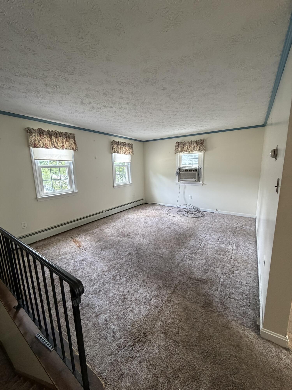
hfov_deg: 85.7
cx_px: 146
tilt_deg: -10.3
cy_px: 195
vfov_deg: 102.1
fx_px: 157
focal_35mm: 14
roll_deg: +1.0
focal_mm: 2.22
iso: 400
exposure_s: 1/60
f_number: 2.2
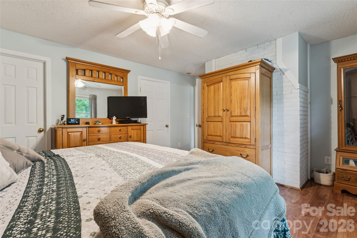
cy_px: 119
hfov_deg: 94.6
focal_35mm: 17
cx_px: 178
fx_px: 165
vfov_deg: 71.7
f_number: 13
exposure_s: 3.2
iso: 100
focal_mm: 16.6
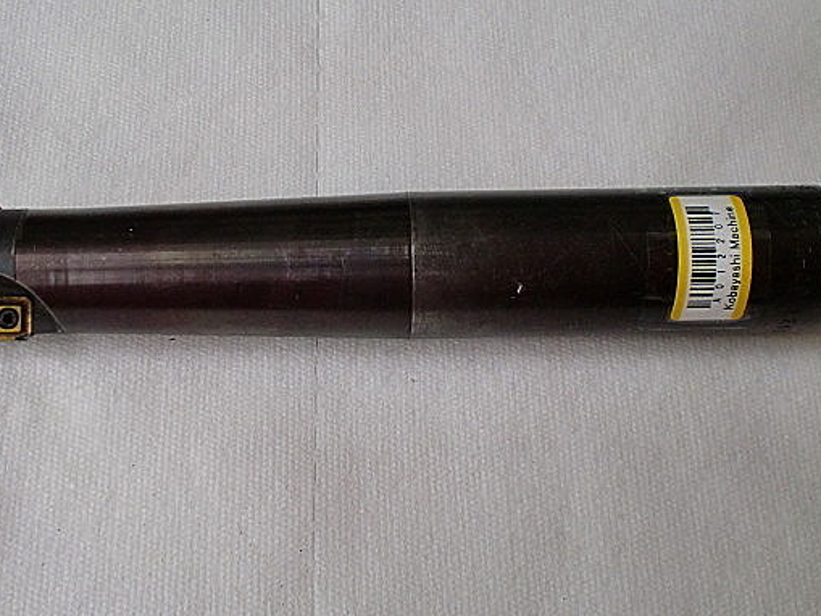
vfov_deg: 32.9
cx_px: 352
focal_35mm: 44
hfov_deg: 42.8
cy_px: 306
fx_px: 1044
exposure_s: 1/60
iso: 160
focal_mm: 6.3
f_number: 3.1
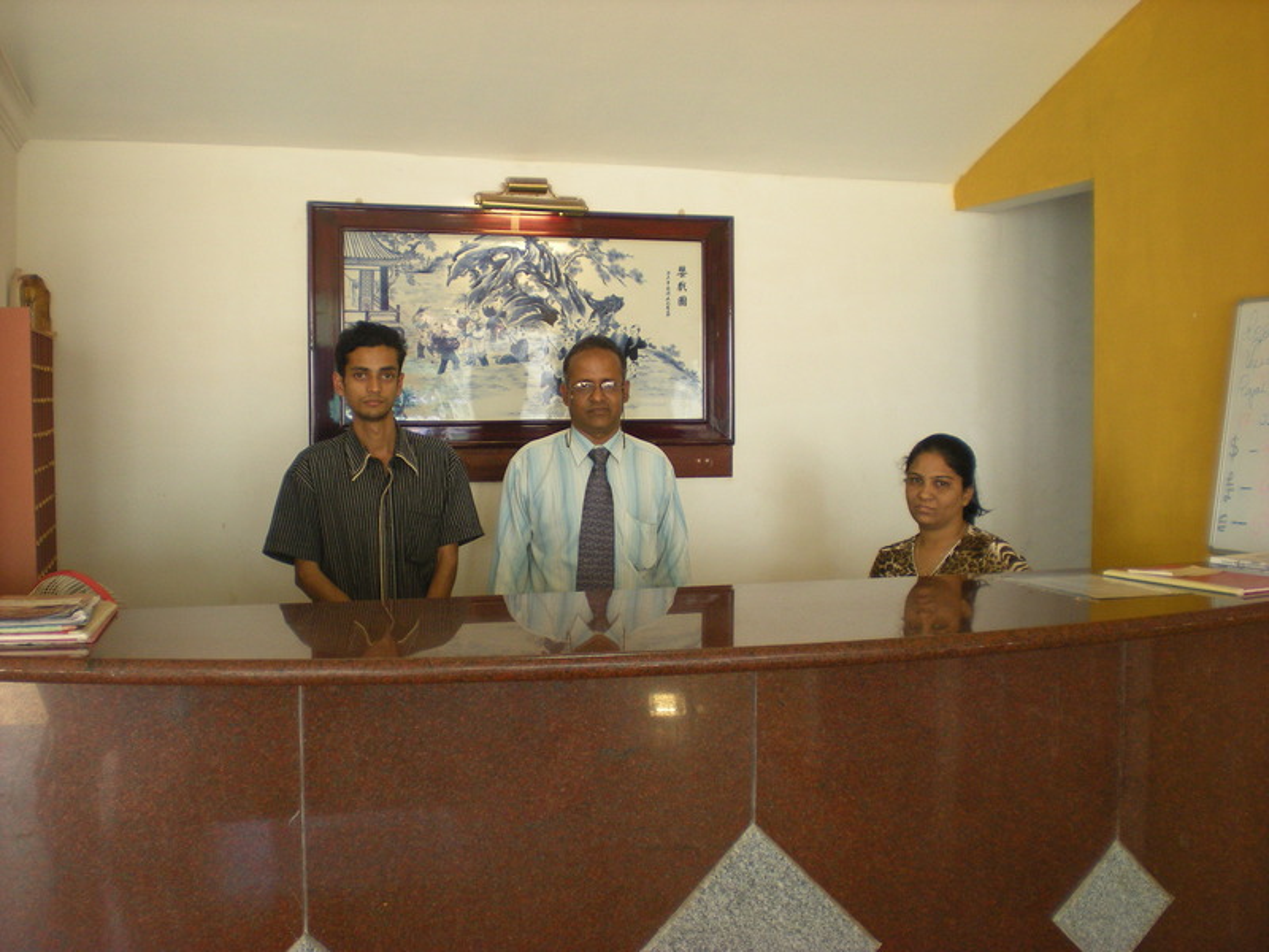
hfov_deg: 49.0
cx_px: 634
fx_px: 1393
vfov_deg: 37.7
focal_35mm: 38
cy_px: 476
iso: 147
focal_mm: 6.3
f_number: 3.1
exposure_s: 1/53.3
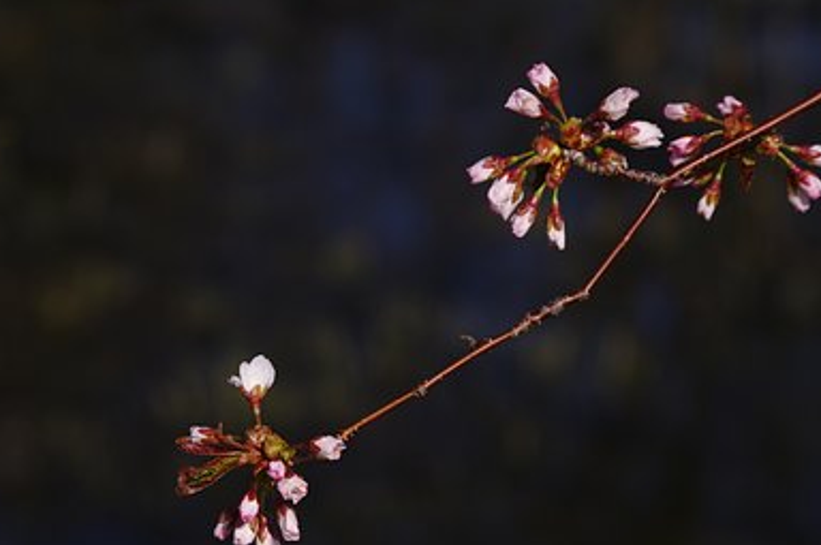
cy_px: 340
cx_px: 410
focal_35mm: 200
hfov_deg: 10.3
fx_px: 4555
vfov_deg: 6.8
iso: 100
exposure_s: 1/160
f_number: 6.3
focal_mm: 100
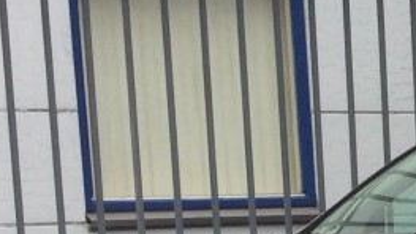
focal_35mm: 185
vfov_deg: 6.3
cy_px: 515
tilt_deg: -10.5
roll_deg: -0.6
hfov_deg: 11.0
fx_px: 2041
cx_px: 710
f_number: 2.4
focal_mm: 3.3
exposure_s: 1/100
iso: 40
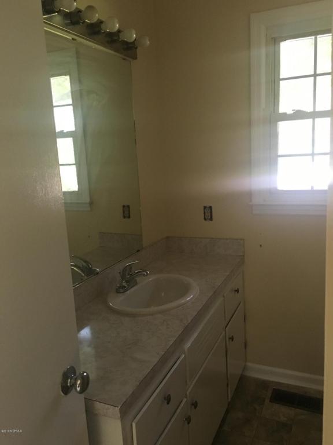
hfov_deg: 48.2
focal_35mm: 29
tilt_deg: -10.6
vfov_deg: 61.7
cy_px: 222
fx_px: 372
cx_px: 166
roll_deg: +3.4
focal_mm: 4.15
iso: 160
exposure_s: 1/30
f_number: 2.2
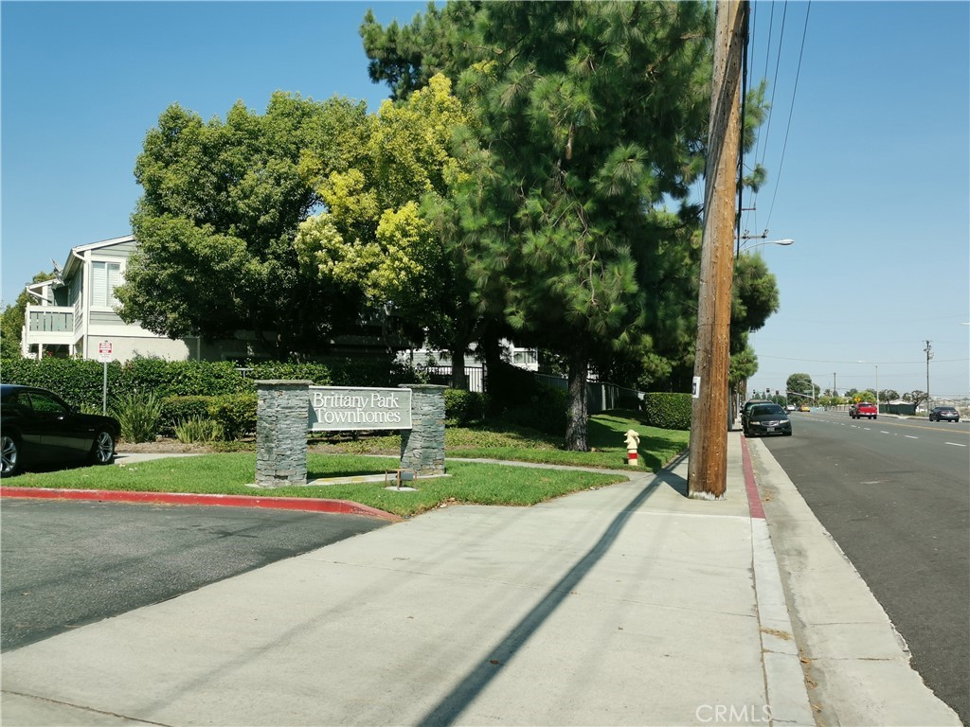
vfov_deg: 48.2
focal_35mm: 29
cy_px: 364
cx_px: 485
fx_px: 813
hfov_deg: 61.7
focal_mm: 5.58
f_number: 1.8
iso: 50
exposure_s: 1/1486
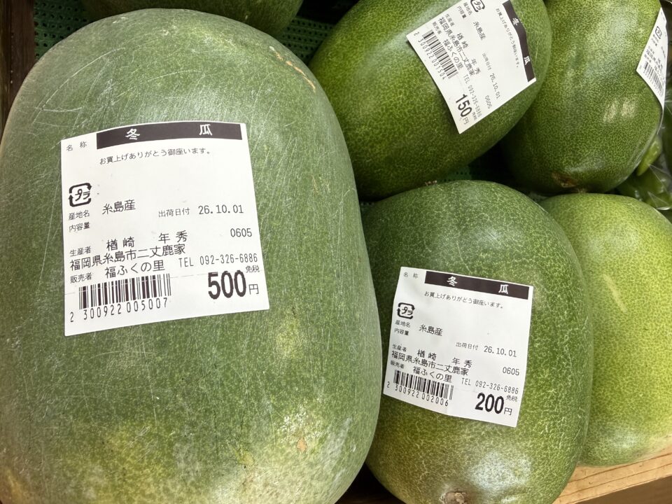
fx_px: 466
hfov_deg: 71.6
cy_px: 252
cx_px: 336
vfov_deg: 56.8
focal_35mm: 24
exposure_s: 1/120
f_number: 2.2
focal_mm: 2.22
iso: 125
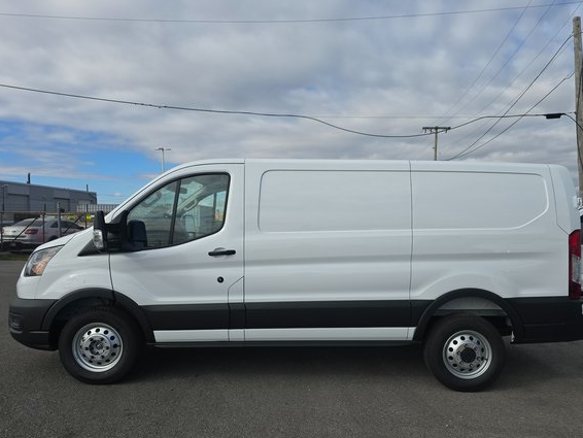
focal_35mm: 26
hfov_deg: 67.3
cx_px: 303
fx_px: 438
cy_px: 226
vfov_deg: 53.1
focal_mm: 6.3
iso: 12
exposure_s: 1/1047
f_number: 1.7
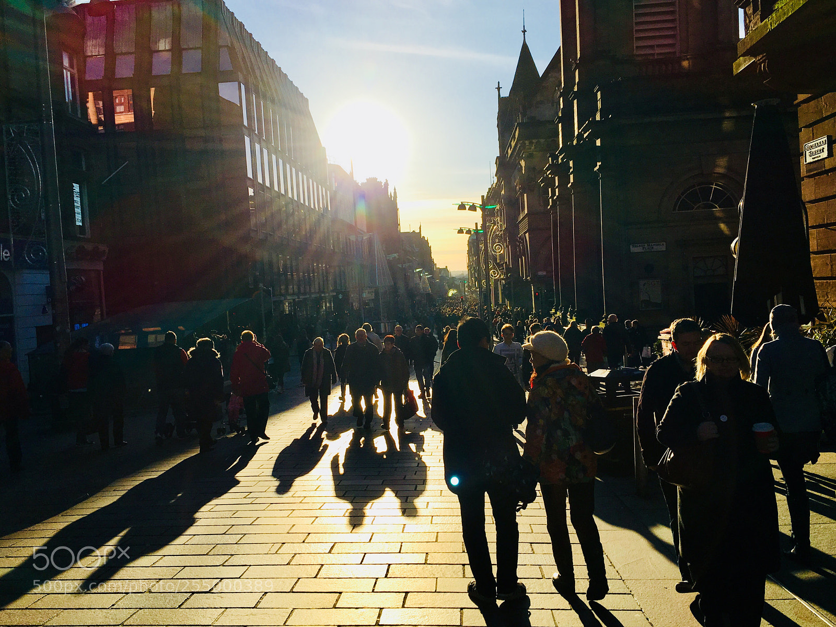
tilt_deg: -3.1
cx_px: 418
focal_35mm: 29
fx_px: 700
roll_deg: -0.5
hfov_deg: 61.7
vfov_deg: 48.2
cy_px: 314
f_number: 2.2
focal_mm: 4.15
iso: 25
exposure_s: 1/3344
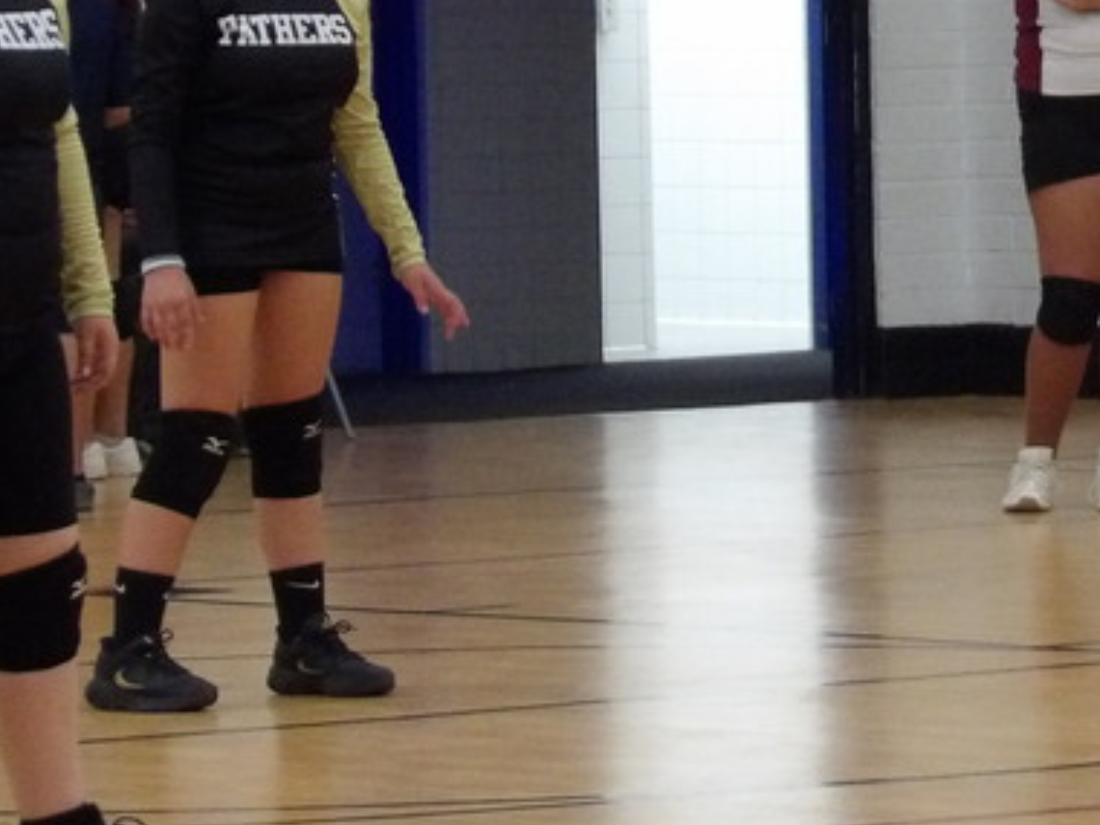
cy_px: 90
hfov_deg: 6.1
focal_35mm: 326
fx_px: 10359
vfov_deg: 4.6
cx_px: 1054
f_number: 3.7
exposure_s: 1/50
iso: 800
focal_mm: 21.7
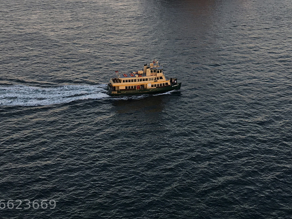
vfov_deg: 20.9
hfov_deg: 28.9
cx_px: 173
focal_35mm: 67
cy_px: -16
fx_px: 565
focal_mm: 4.15
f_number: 2.2
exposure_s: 1/100
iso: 32
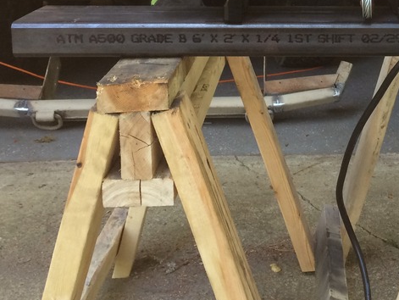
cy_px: 1
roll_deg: +1.2
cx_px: 325
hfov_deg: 29.9
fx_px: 727
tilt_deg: -7.4
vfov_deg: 22.4
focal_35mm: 63
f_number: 2.2
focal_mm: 4.15
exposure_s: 1/40
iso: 40
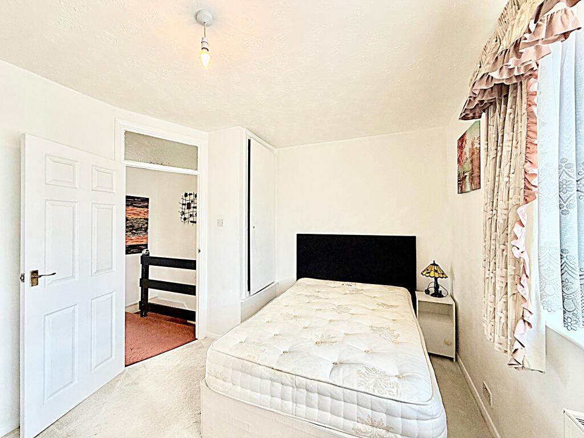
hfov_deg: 102.1
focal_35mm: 14
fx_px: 236
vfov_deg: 85.7
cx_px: 292
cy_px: 219
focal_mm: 2.22
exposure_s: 1/121
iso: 200
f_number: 2.2
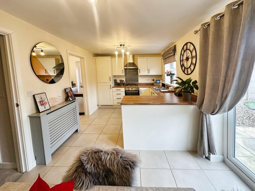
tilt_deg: -6.9
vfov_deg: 85.7
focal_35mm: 14
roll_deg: +1.2
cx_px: 128
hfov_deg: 102.0
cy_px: 96
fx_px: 103
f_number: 2.2
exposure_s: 1/99
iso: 160
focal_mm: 2.22
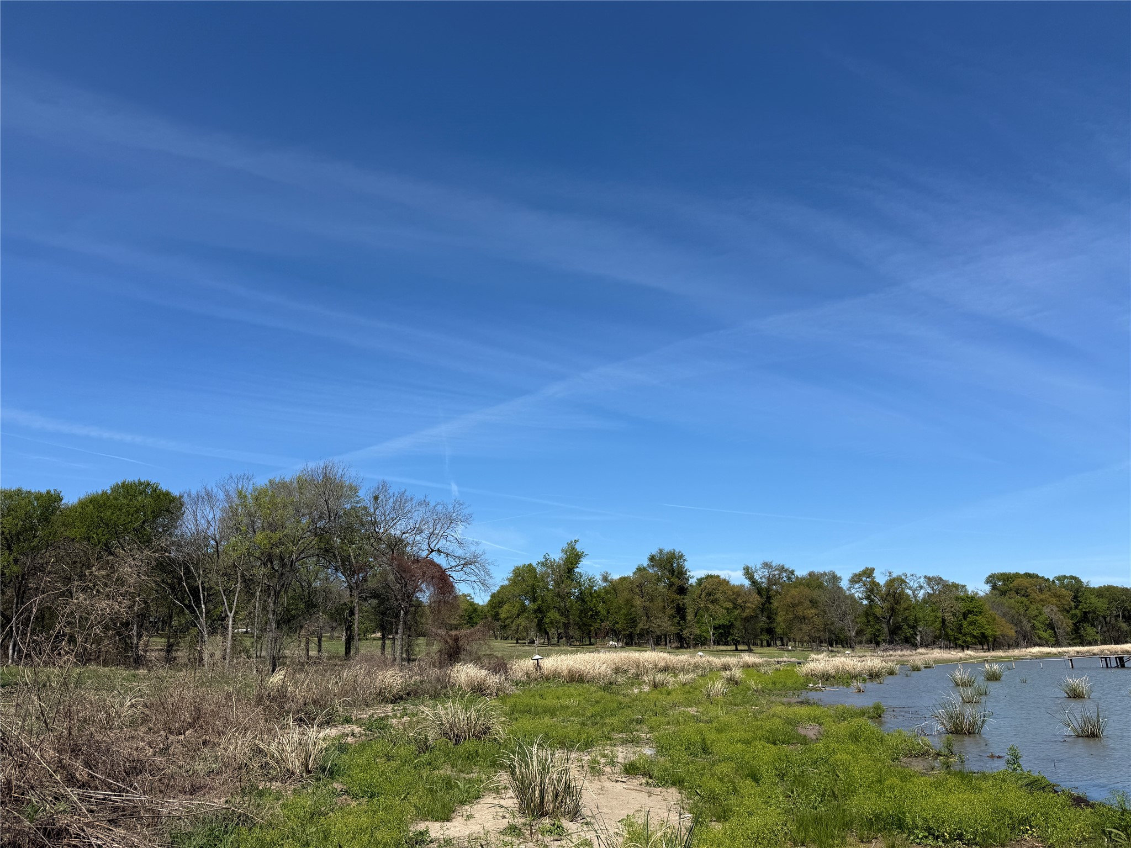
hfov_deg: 71.6
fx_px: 784
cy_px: 424
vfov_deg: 56.8
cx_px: 566
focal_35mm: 24
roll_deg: +0.8
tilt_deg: +14.9
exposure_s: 1/5714
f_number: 1.78
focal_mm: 6.76
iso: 80
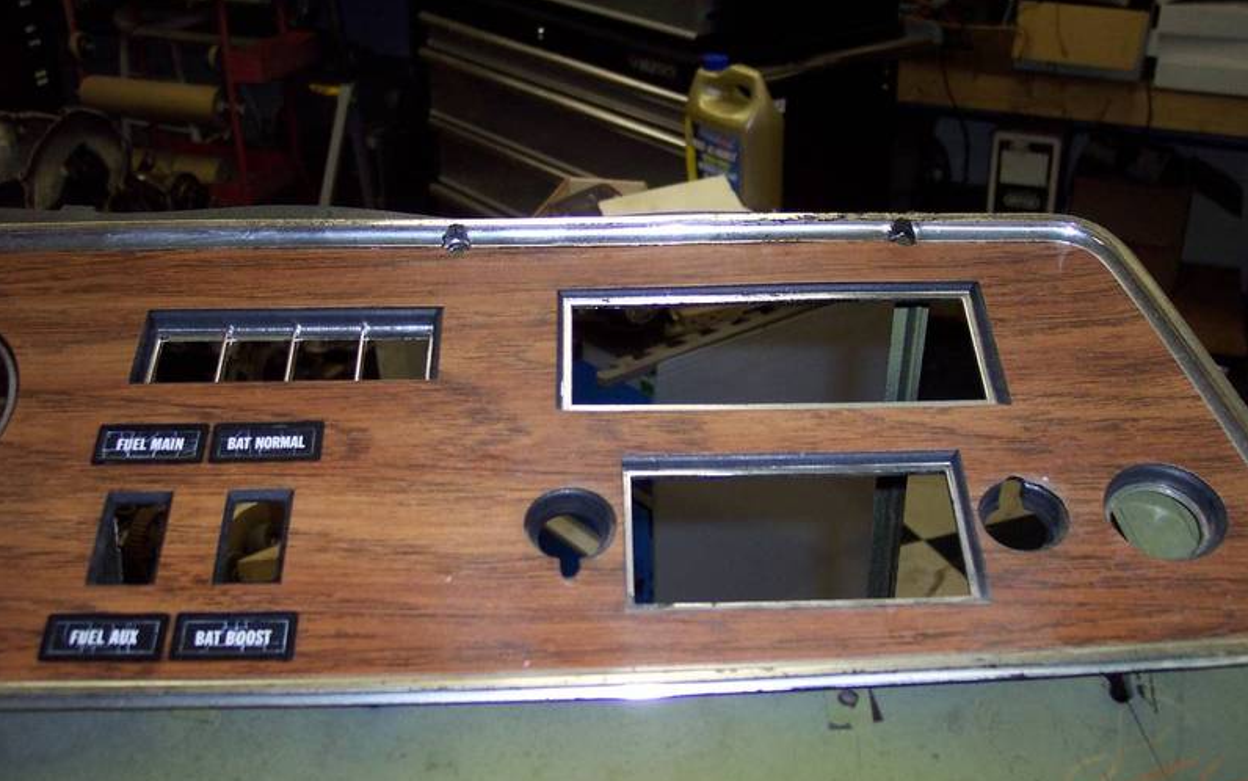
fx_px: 1395
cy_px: 447
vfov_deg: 31.2
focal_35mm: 41
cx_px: 630
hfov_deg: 48.2
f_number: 2.8
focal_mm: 8
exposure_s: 1/30
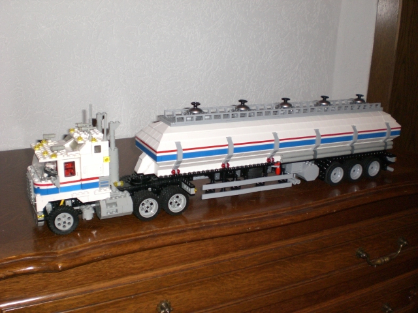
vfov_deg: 37.7
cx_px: 209
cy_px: 156
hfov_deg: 49.0
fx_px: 459
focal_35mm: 38
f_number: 3.1
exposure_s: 1/60
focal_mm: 6.3
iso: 200
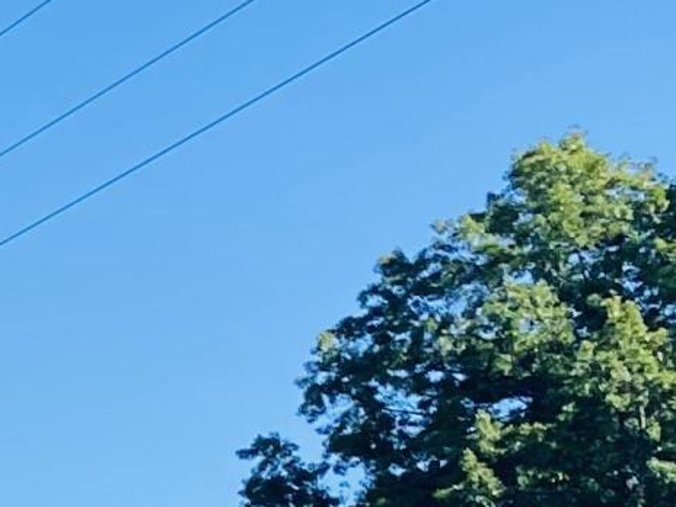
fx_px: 3281
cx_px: -1177
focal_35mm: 168
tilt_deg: +0.3
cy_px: 1096
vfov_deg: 8.3
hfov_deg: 9.7
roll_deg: -0.7
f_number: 1.8
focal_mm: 4.25
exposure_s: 1/2315
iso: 32
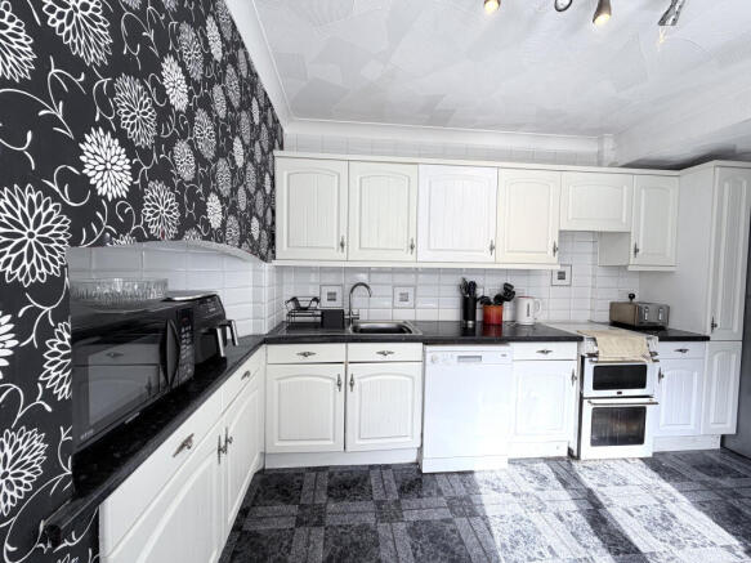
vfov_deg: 85.7
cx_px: 376
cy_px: 282
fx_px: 304
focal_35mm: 14
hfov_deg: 102.1
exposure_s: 1/121
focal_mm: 2.22
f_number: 2.2
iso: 50
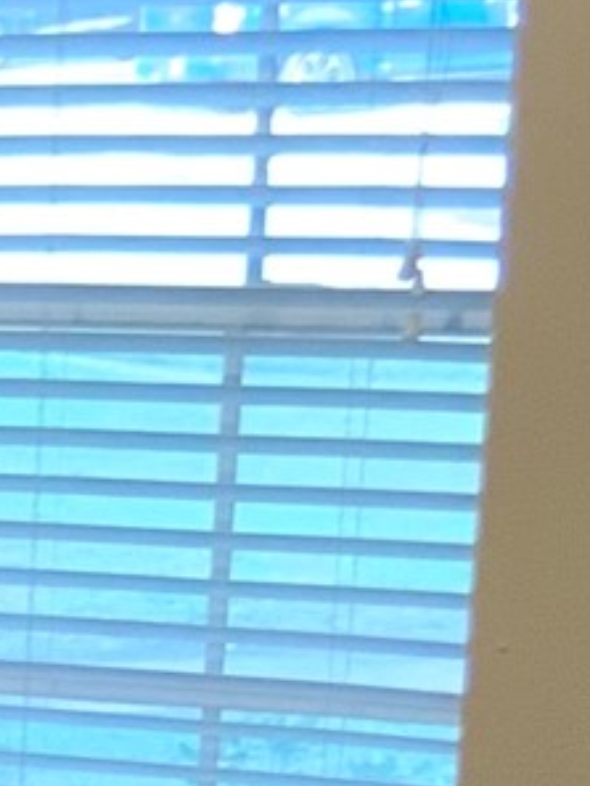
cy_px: 1405
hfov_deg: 7.0
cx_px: -863
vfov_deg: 9.4
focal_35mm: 200
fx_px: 4542
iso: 200
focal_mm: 3
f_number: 1.8
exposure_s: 1/30
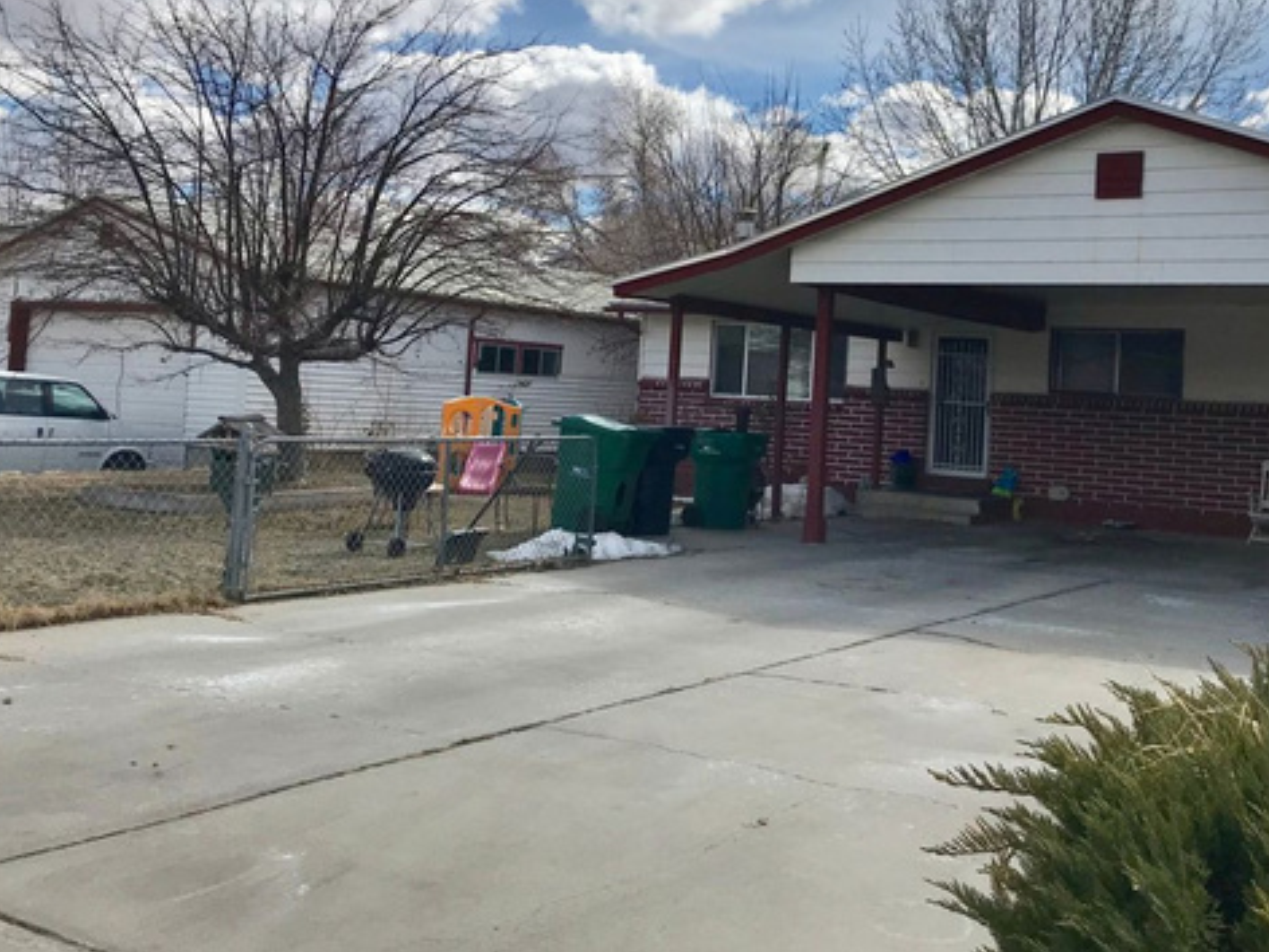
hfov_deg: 48.3
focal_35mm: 38
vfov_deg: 37.4
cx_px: 820
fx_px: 1393
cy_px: 331
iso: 25
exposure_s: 1/5650
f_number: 1.8
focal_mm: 3.99
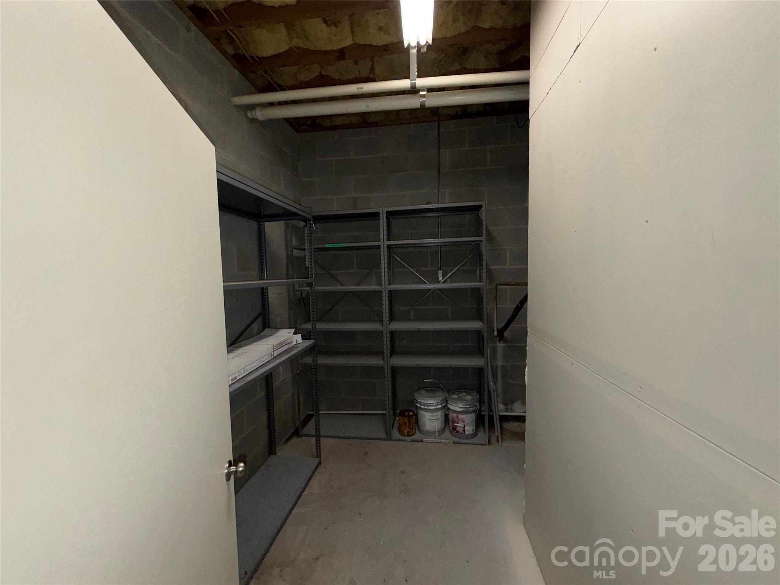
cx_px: 390
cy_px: 292
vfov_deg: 85.7
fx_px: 315
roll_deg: +1.0
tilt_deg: -4.0
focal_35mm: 14
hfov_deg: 102.1
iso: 125
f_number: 2.2
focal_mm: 2.22
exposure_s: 1/60
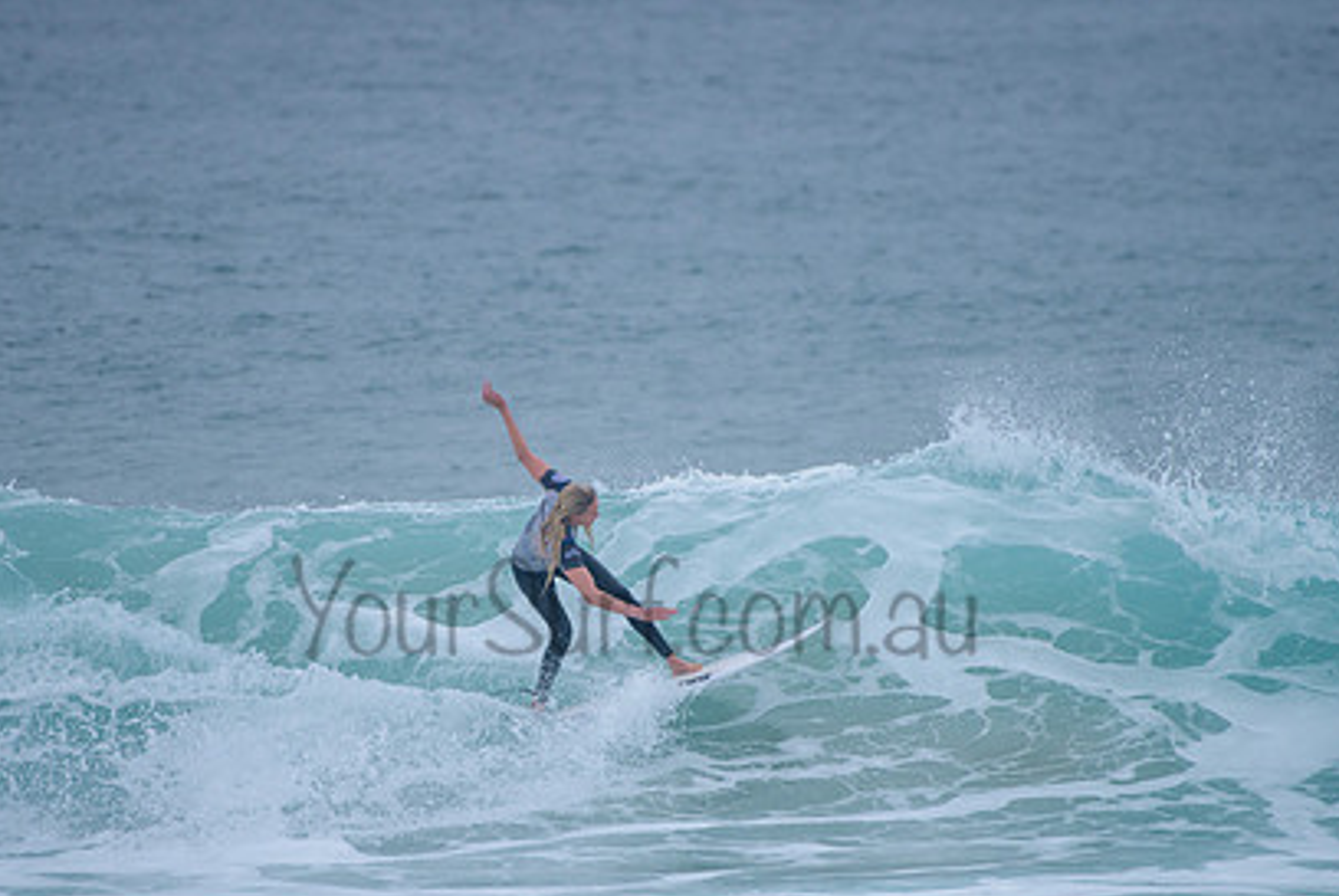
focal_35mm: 710
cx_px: 630
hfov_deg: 2.9
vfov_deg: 1.9
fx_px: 26436
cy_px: 579
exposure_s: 1/2000
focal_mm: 500
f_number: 5.6
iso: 360
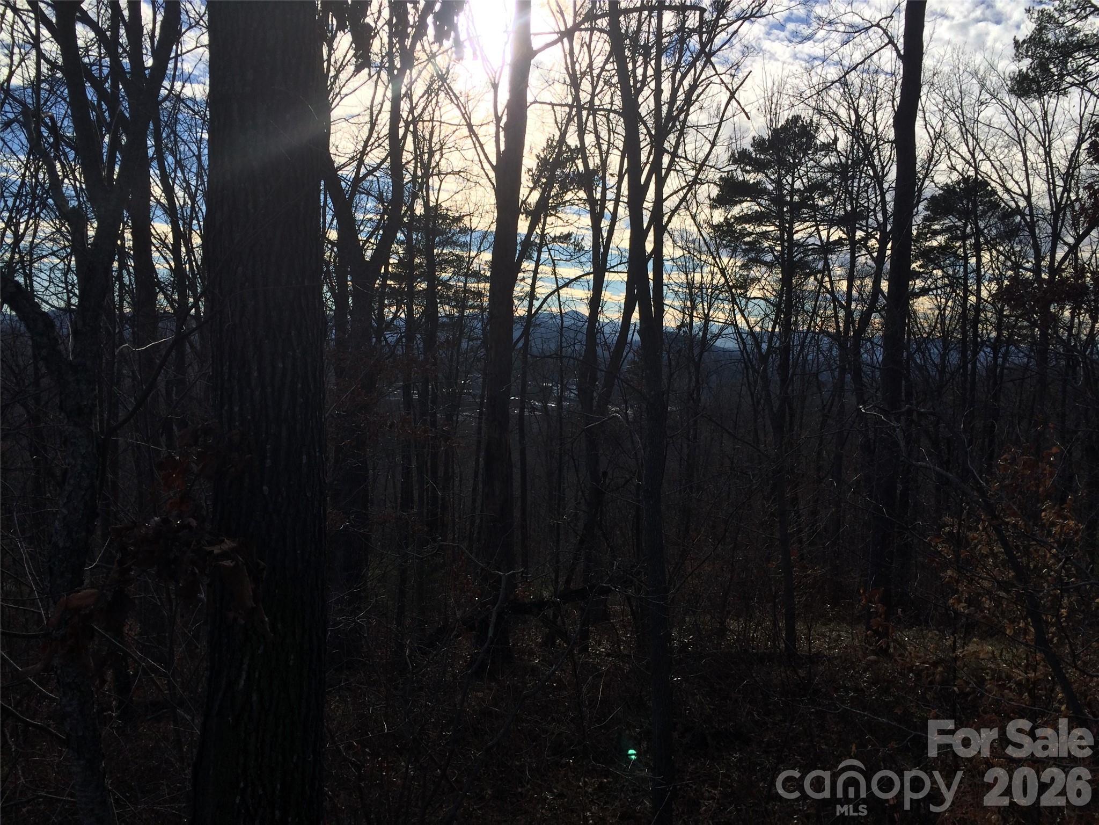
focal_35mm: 29
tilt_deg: -2.7
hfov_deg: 61.7
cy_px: 412
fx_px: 921
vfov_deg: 48.2
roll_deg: -1.8
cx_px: 550
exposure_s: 1/4115
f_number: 2.2
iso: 32
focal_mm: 4.15
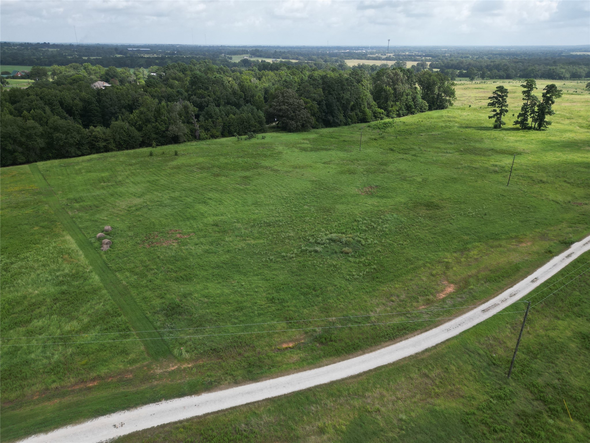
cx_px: 295
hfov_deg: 71.6
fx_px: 409
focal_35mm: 24
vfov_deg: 56.8
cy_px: 222
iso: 130
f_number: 1.7
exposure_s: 1/2500
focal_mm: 6.72
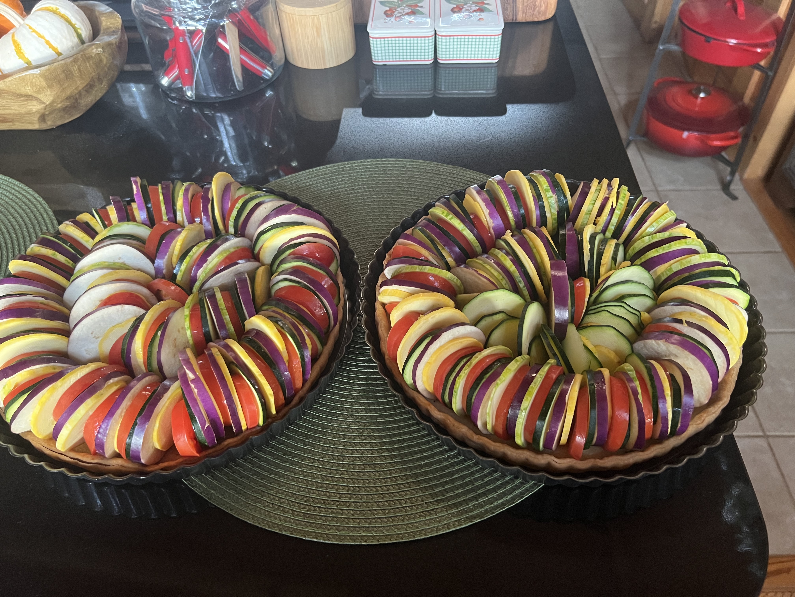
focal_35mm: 26
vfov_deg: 53.1
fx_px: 597
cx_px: 398
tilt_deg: -48.5
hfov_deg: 67.3
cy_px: 298
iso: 500
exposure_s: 1/51
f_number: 1.5
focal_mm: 5.7
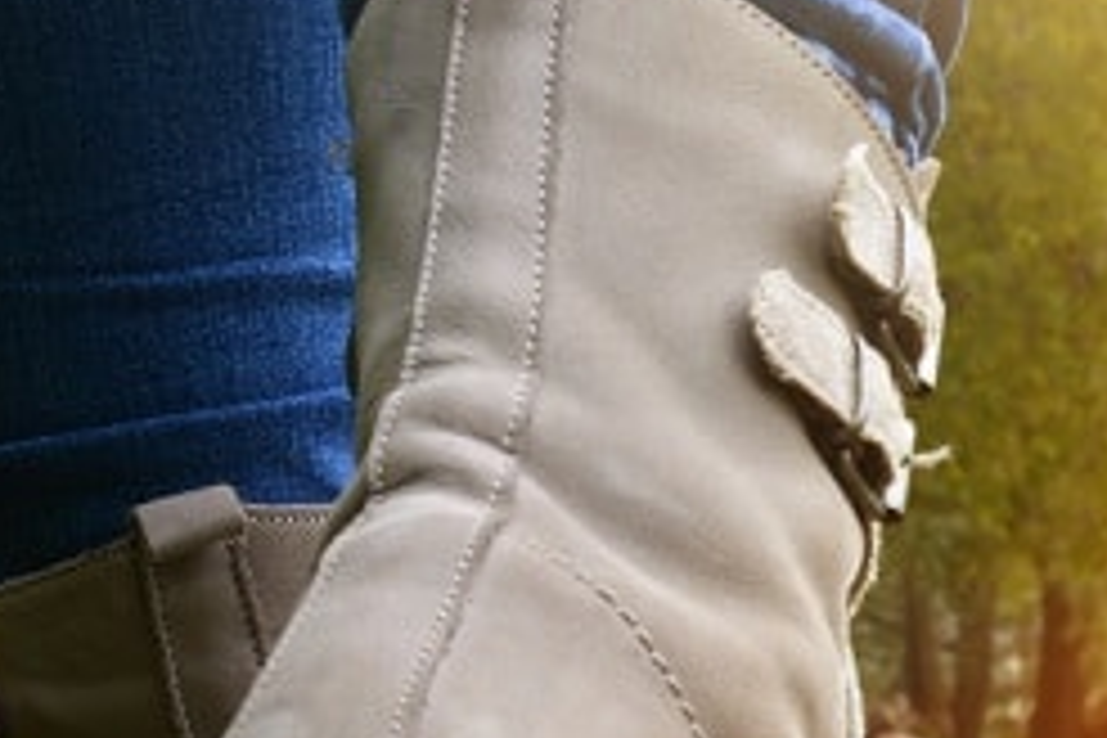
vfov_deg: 5.6
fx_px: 7502
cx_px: 1624
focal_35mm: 244
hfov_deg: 8.3
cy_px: 916
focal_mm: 50
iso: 100
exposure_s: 1/6
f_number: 16
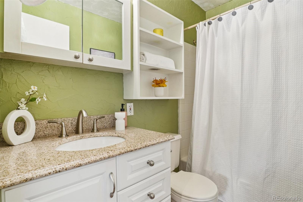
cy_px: 101
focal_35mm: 16
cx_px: 152
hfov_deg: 95.0
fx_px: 139
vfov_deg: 72.0
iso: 800
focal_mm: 11
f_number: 8
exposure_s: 1/10
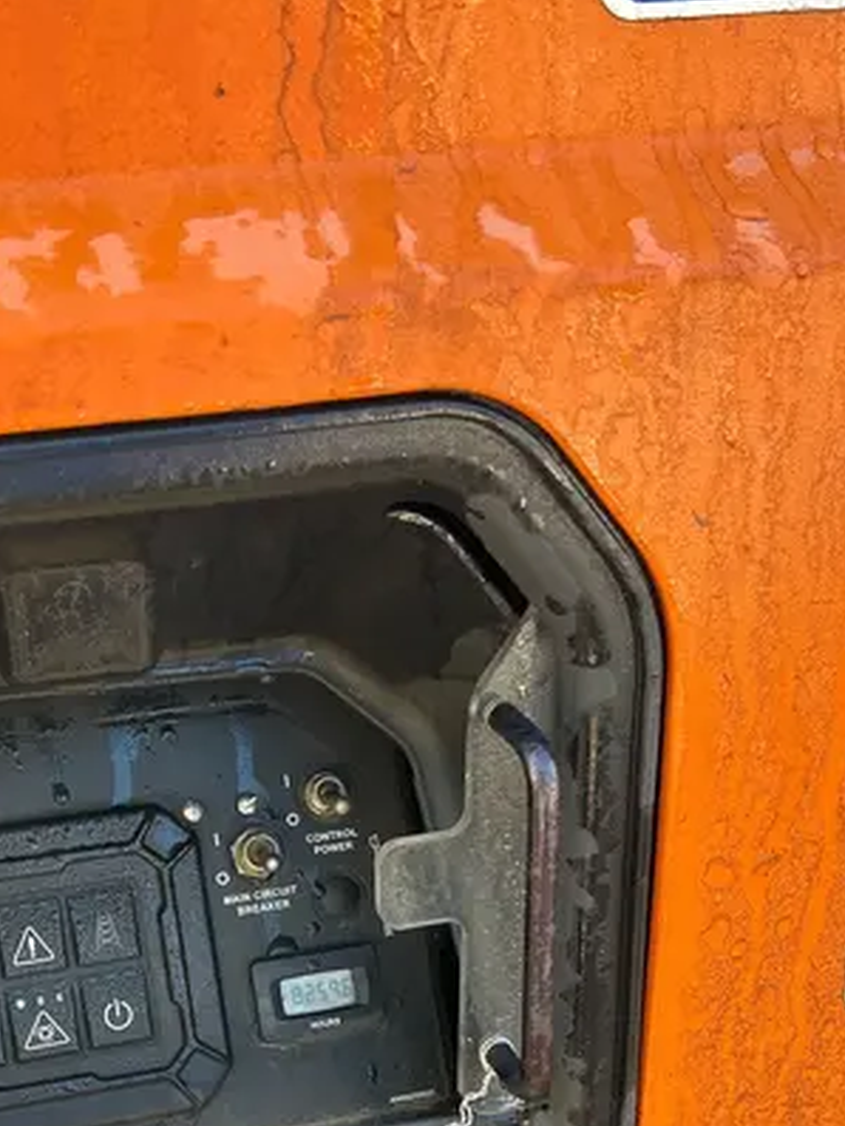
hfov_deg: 30.0
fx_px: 1561
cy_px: 872
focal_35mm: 48
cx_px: 267
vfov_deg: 38.4
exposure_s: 1/161
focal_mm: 5.7
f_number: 1.5
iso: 64
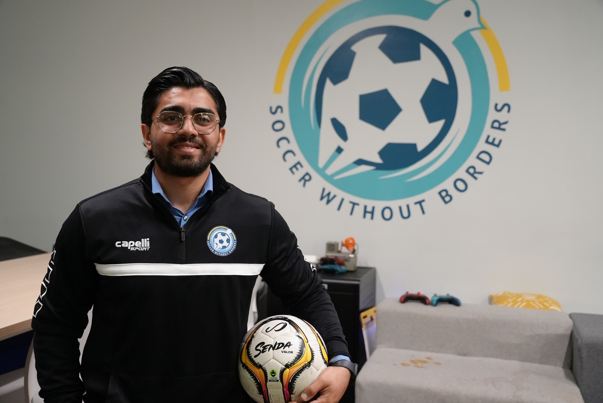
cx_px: 302
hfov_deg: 54.4
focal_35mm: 35
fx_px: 587
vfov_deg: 37.9
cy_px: 202
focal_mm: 35
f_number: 4
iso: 8000
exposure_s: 1/160
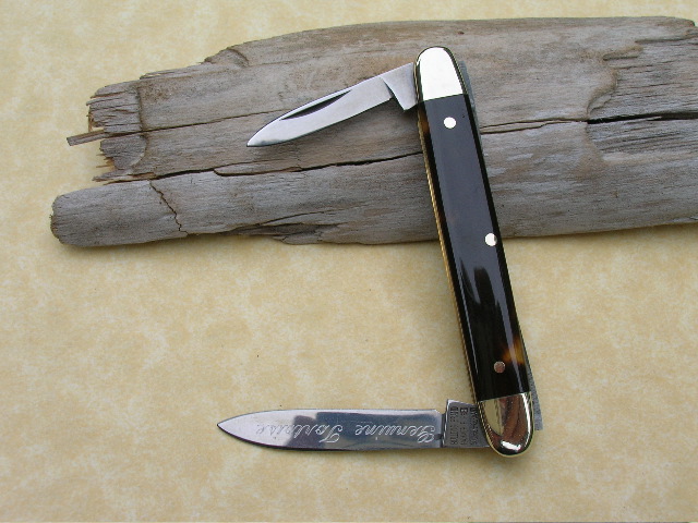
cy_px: 262
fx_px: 928
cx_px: 349
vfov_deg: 31.5
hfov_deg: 41.2
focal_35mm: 46
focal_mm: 7.7
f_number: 5.4
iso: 50
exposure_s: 1/116
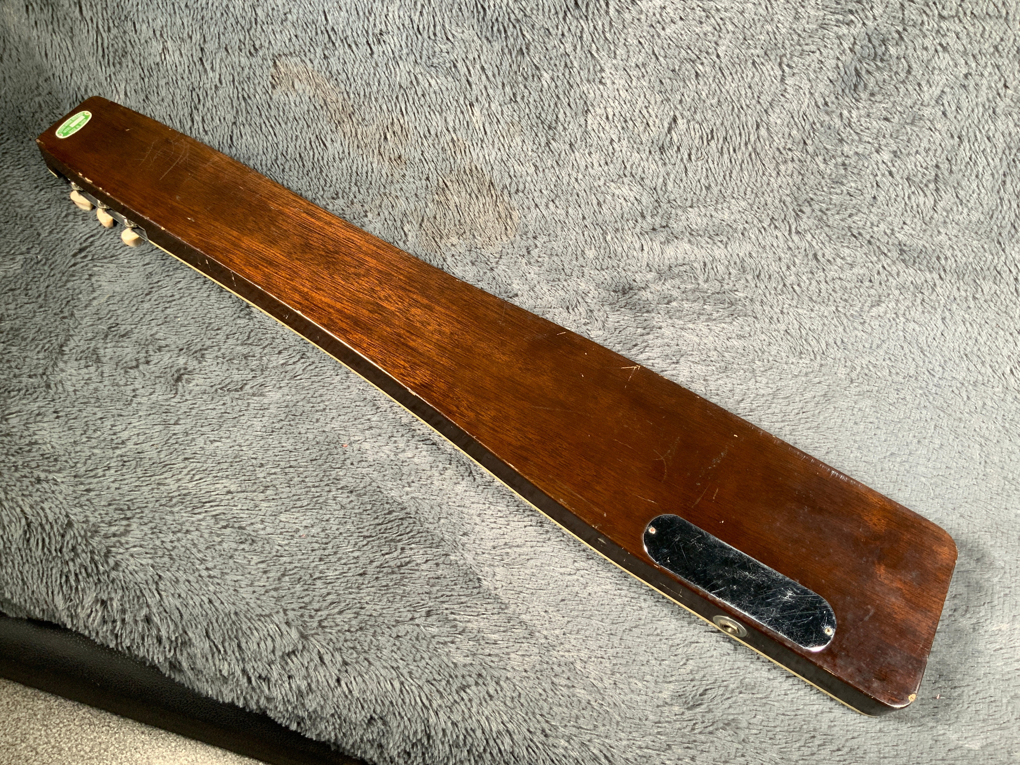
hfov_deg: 61.7
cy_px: 382
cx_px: 510
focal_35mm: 29
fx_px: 855
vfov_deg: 48.2
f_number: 1.8
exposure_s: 1/62
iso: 64
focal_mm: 3
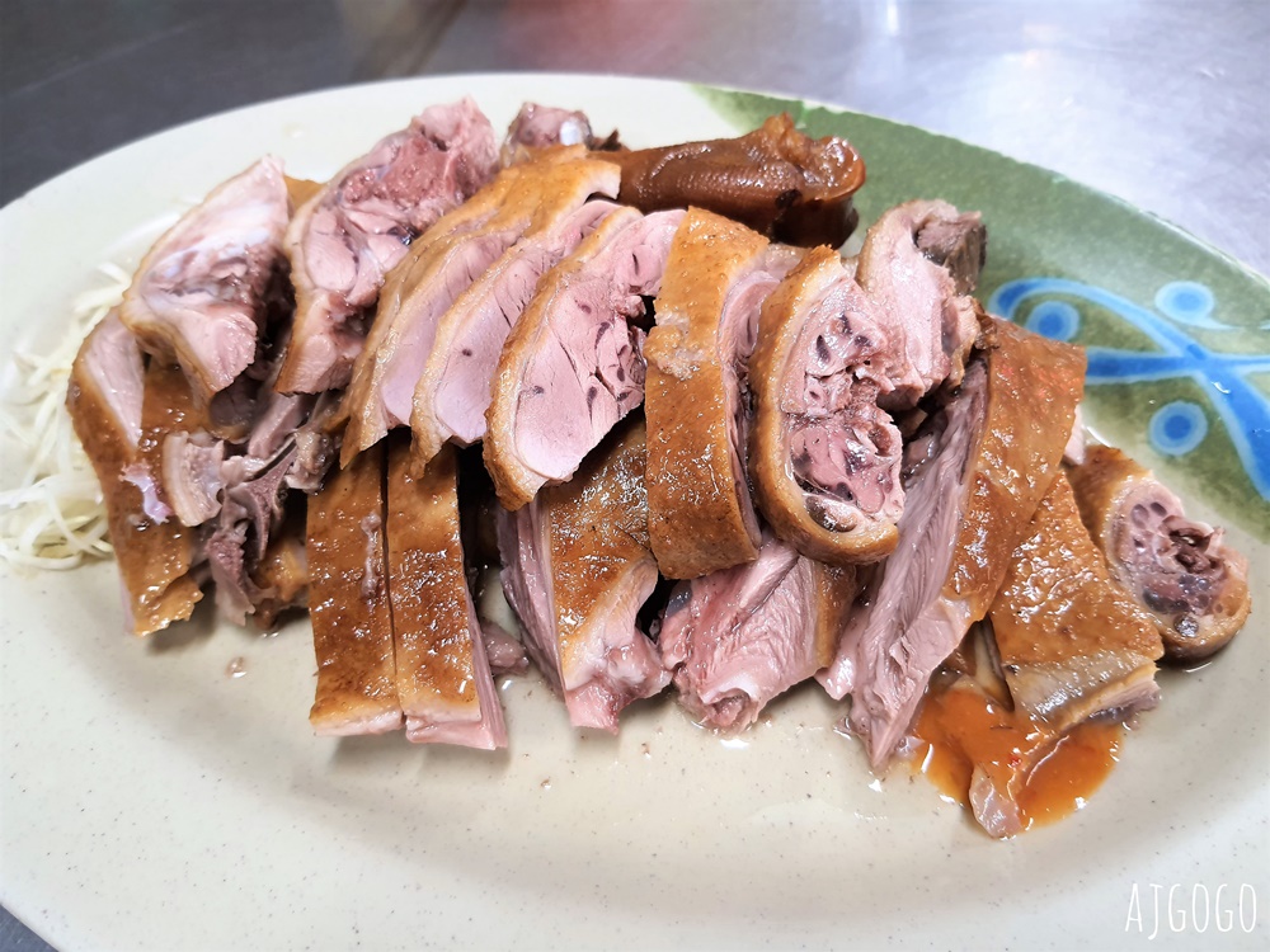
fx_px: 954
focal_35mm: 26
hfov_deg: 67.3
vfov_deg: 53.1
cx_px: 635
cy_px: 476
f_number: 1.7
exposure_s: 1/40
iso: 200
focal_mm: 4.32
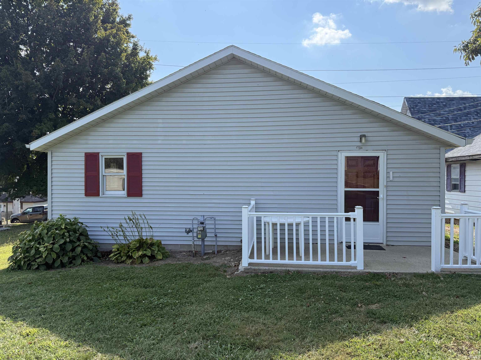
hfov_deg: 71.6
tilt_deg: +0.0
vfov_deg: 56.8
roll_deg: +0.0
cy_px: 180
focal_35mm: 24
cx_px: 240
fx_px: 333
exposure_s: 1/2525
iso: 100
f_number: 1.78
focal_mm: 6.76
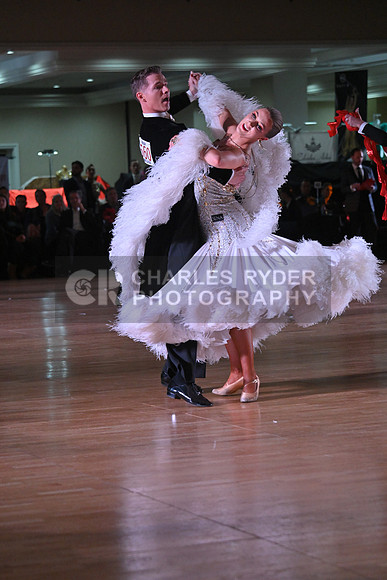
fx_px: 1934
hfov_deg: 11.4
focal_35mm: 120
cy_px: 290
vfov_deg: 17.1
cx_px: 194
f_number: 5.6
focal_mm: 120
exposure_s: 1/400
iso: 4000
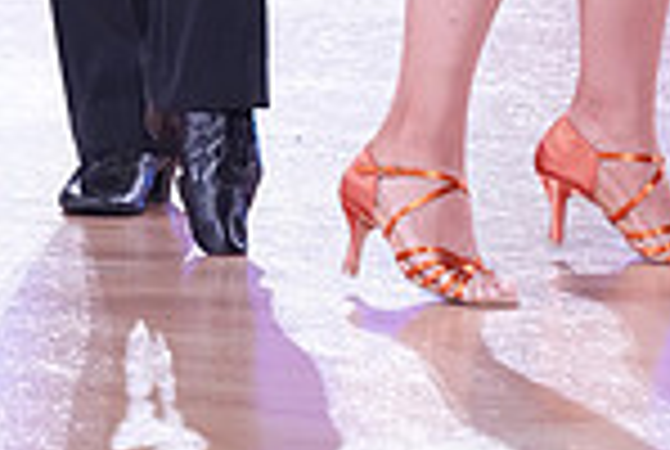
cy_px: -616
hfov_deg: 4.3
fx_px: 8914
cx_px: 470
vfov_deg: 2.9
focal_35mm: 478
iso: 3200
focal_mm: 123
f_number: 5.6
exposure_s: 1/200
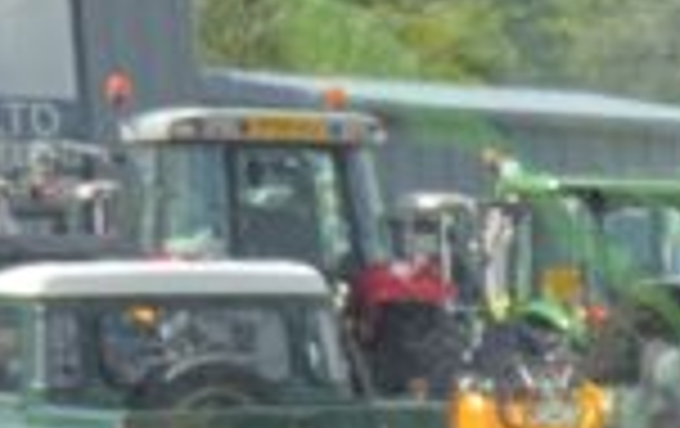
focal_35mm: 208
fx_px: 3862
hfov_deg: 9.0
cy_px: 1171
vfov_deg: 6.0
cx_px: 1684
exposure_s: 1/307
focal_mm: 3
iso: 16
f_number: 1.8
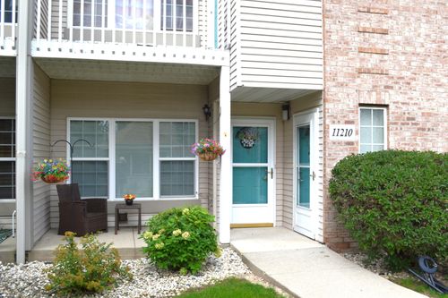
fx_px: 411
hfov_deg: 57.2
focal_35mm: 33
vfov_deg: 39.9
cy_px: 149
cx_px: 224
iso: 100
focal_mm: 22
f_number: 6.3
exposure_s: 1/160
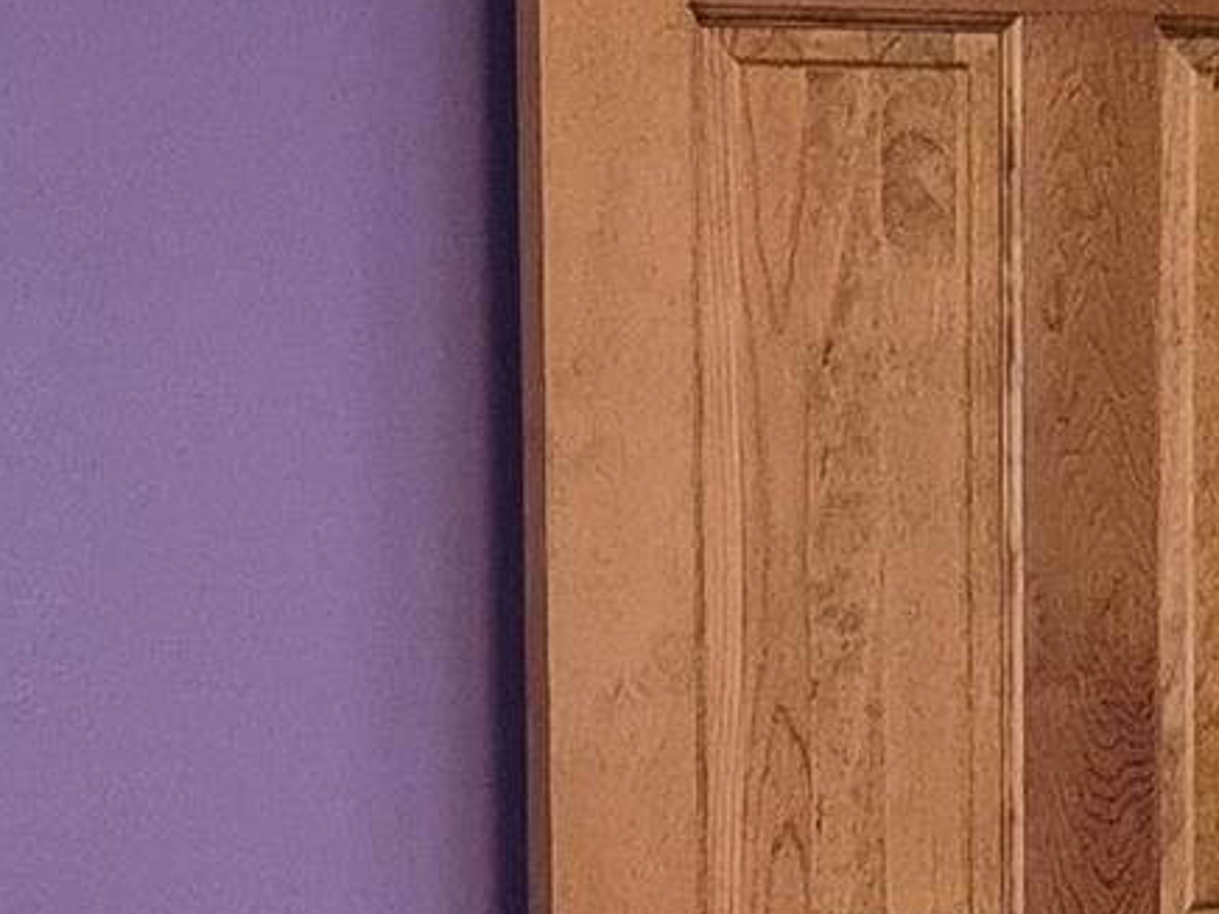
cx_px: 998
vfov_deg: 9.1
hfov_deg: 12.1
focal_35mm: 162
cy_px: 1062
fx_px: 5705
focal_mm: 5.4
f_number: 1.8
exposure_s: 1/60
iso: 1000
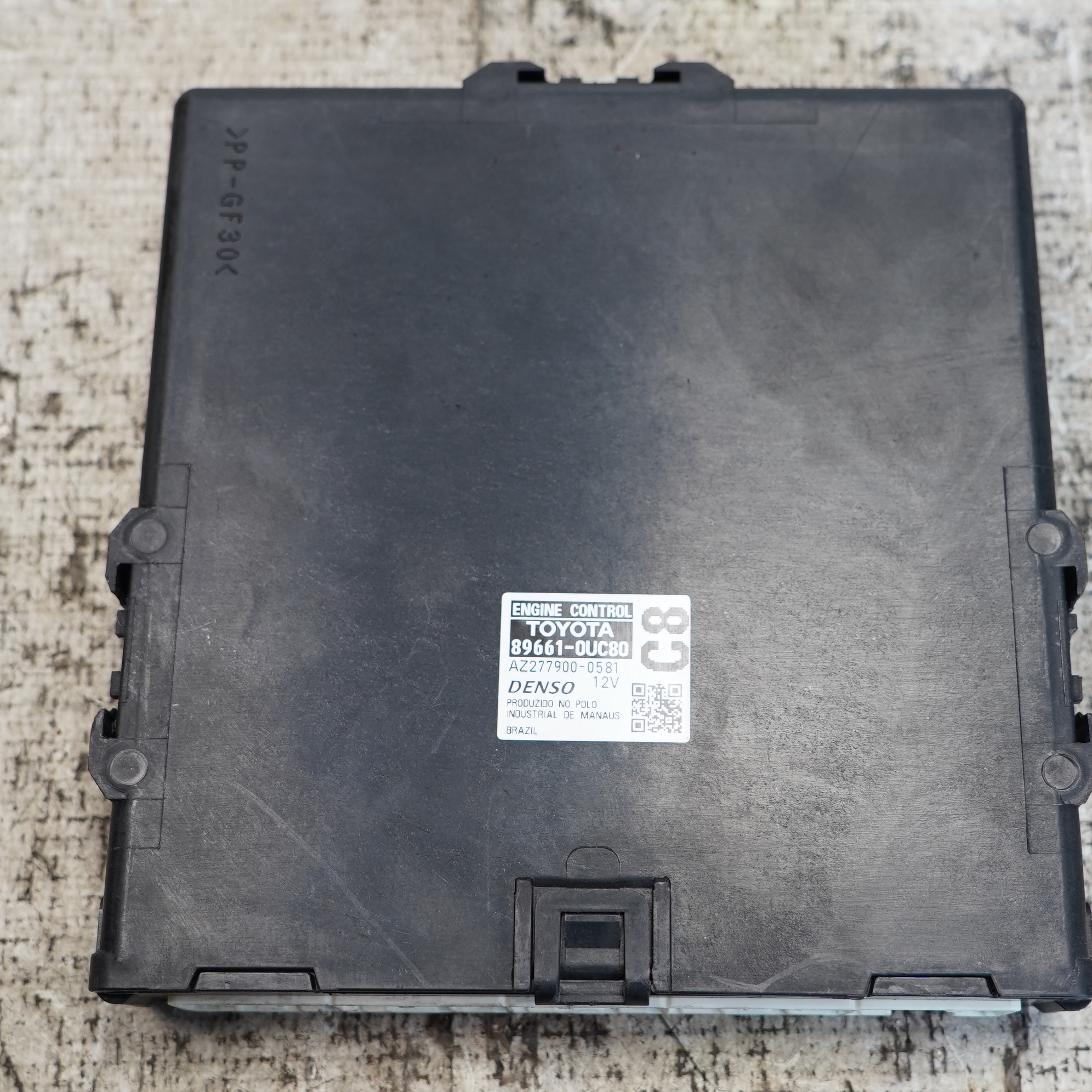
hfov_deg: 34.0
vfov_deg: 34.0
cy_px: 546
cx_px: 610
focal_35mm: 50
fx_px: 1785
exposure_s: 1/60
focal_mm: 26
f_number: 4
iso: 320
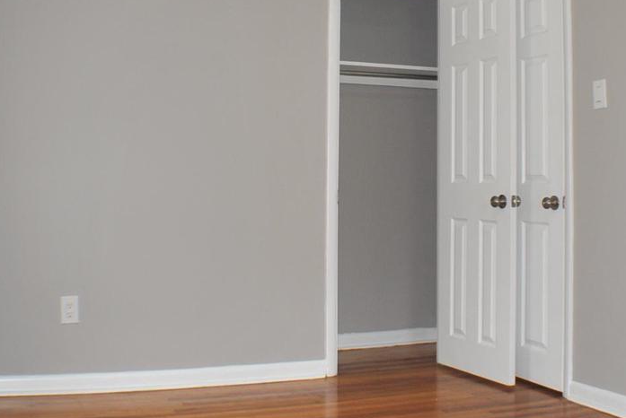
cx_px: 366
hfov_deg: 32.3
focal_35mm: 62
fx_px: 1079
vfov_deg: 21.8
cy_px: 120
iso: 200
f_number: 3.8
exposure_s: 1/60
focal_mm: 20
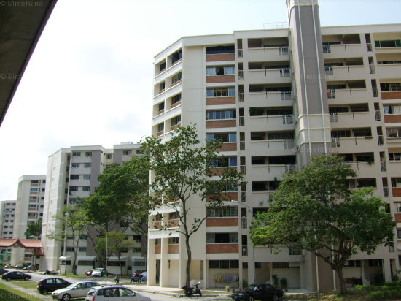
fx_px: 405
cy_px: 150
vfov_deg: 40.7
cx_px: 200
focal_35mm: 35
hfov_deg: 52.6
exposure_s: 1/353
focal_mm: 5.95
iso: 50
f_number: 5.8
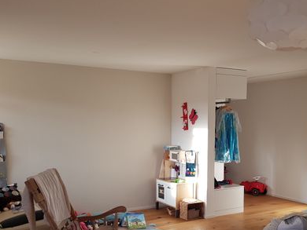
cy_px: 173
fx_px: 355
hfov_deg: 46.5
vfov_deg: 35.2
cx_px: 185
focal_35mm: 40
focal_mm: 4.2
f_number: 1.7
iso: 40
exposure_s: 1/115
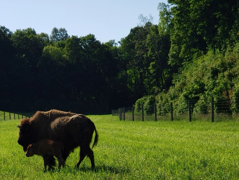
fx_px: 739
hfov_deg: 18.3
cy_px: 168
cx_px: 88
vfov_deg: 13.7
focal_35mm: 107
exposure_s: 1/934
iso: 32
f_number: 2.4
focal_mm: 6
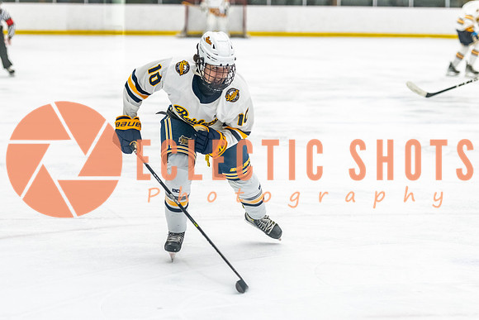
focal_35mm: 133
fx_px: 1775
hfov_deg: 15.4
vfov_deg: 10.3
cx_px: 256
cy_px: 199
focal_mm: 105
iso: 3200
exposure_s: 1/800
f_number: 2.8
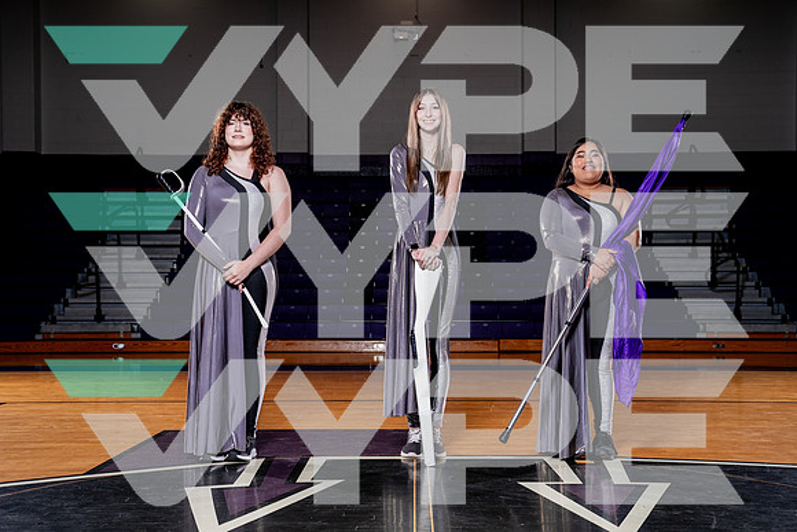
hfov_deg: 41.4
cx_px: 398
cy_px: 266
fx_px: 1055
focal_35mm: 48
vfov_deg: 28.3
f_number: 5.6
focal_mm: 47
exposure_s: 1/250
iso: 100
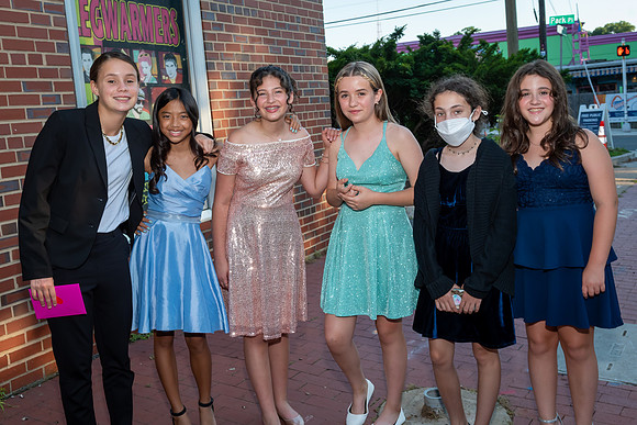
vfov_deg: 35.0
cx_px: 315
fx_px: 673
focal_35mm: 38
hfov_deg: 50.7
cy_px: 191
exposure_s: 1/250
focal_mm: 23
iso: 400
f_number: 7.1
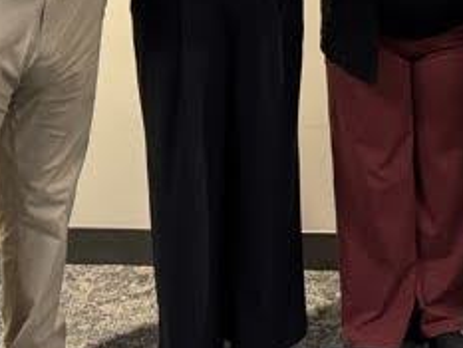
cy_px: -152
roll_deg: -0.3
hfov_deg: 22.2
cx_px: 419
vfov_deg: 15.9
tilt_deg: -8.2
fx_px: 1151
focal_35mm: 86
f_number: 1.78
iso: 320
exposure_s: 1/60
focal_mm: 6.76
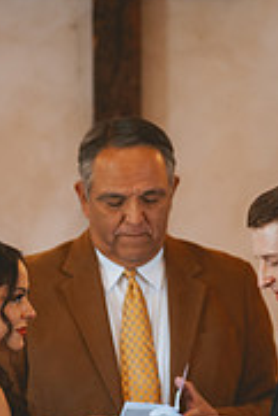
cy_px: 280
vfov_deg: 2.8
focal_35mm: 744
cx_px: 123
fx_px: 8601
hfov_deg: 1.9
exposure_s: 1/80
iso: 800
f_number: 2.8
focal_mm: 300
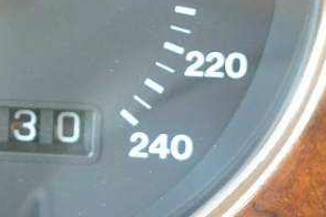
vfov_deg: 9.3
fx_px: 1313
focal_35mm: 145
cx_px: -63
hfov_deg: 13.8
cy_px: -66
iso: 400
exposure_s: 1/40
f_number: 2.8
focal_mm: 13.53
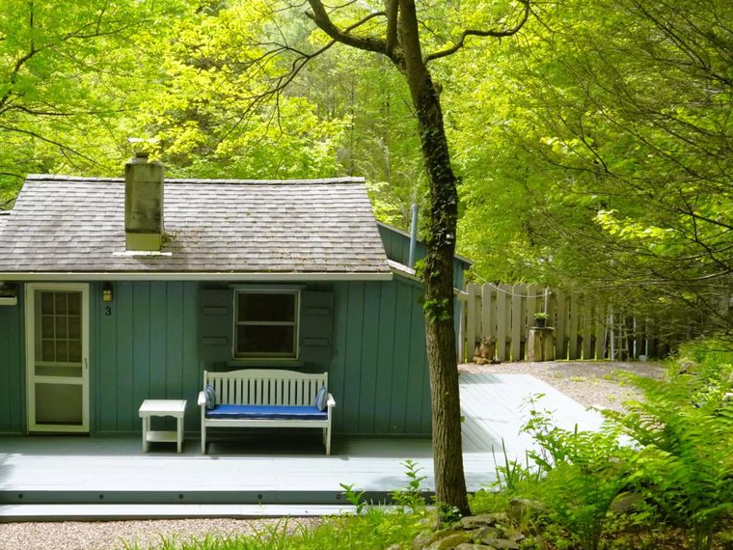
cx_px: 289
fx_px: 741
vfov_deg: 40.6
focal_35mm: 35
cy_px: 315
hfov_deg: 52.2
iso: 1600
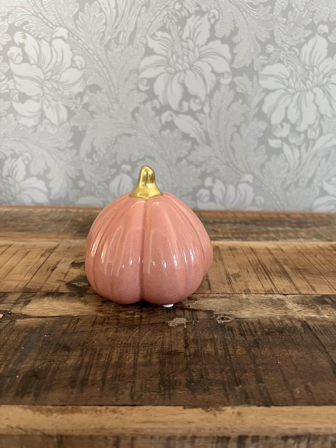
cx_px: 168
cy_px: 224
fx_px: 336
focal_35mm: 26
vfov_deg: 67.3
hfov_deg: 53.1
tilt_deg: -18.1
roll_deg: -0.7
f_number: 1.5
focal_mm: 5.7
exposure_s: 1/60
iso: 400
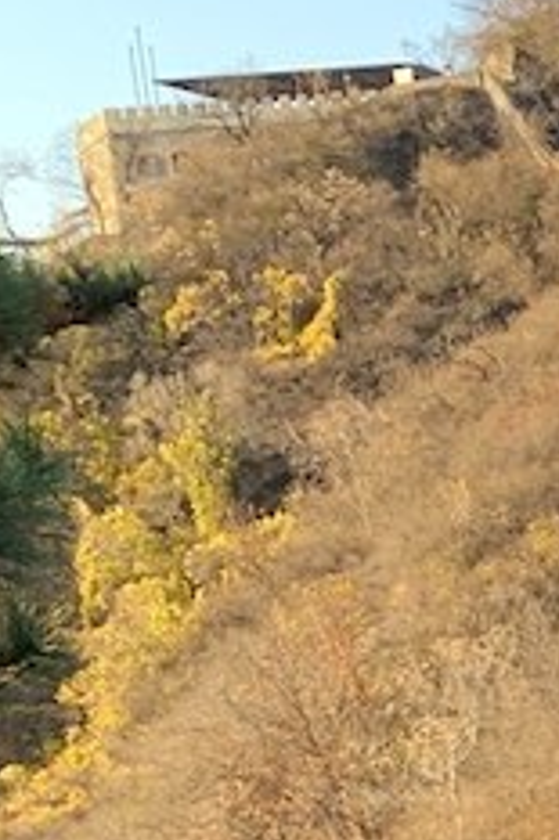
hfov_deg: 12.4
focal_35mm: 87
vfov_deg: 22.3
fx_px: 2029
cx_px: 1342
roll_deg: +0.5
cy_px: 889
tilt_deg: -9.7
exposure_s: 1/241
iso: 25
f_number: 1.8
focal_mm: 4.25
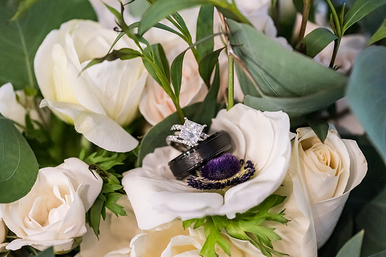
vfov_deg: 13.0
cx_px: 193
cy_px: 128
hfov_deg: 19.5
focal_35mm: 105
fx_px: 1126
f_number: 5.6
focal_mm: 105
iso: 8000
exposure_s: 1/250
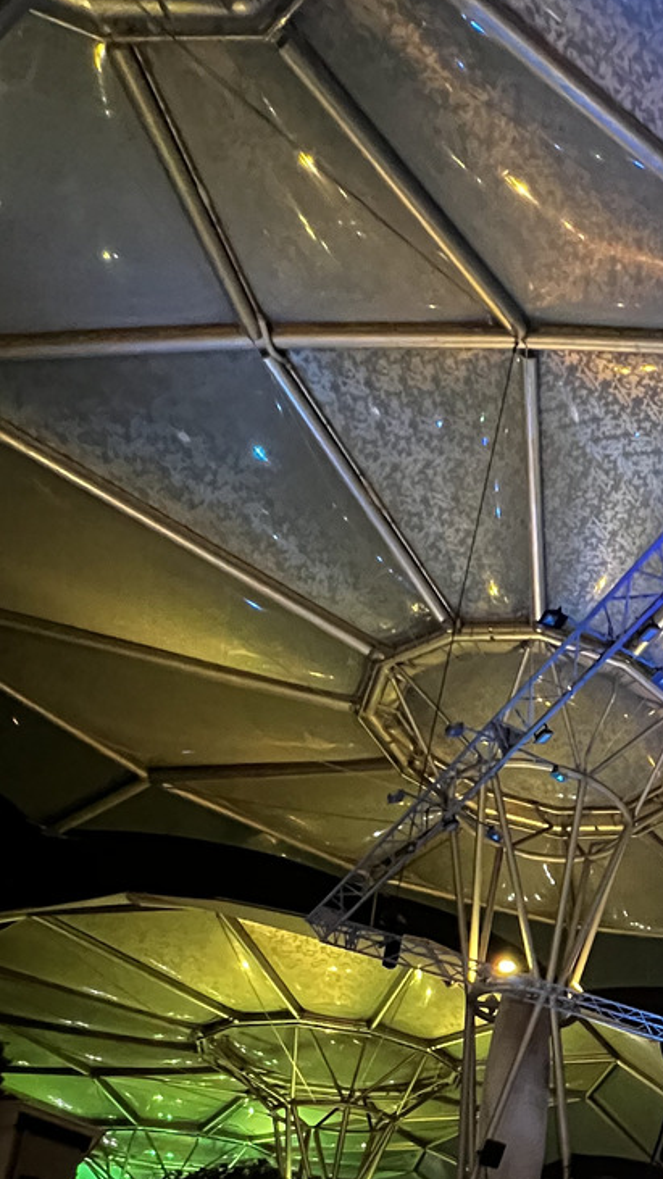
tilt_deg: +16.7
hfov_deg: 28.7
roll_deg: +1.4
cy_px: 1124
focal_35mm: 31
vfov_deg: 52.5
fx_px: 969
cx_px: 916
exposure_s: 1/33
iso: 1000
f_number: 1.8
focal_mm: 1.57
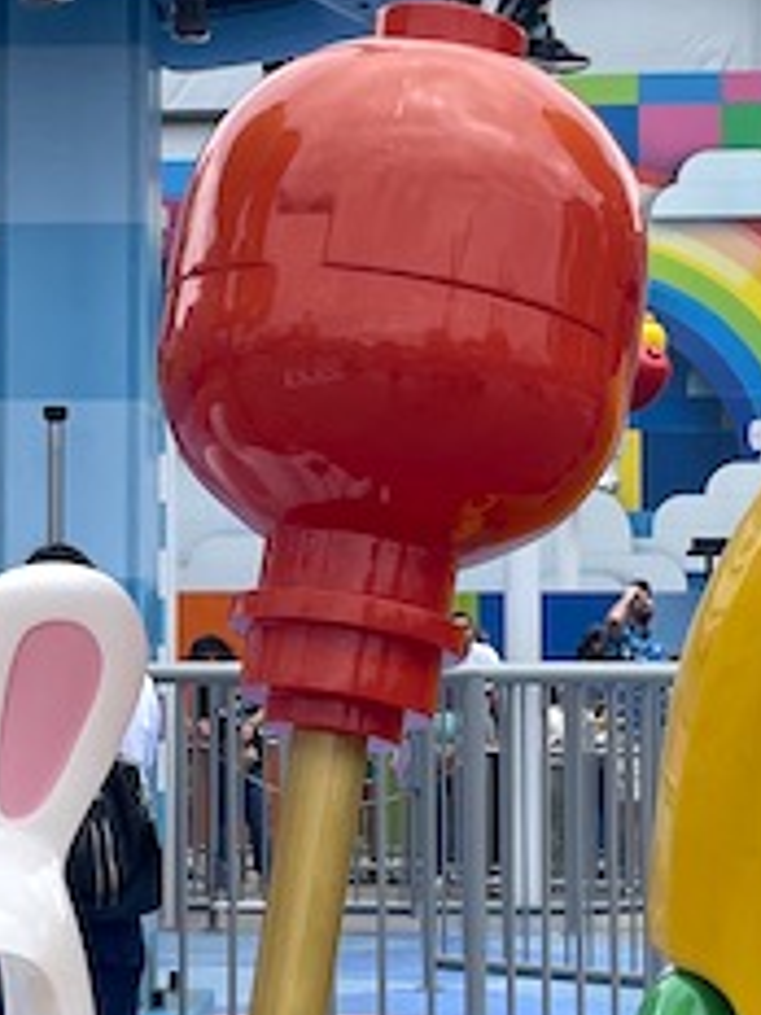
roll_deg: +0.1
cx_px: 157
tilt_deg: +2.7
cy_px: 525
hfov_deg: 12.8
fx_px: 3371
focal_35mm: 115
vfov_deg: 17.1
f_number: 1.6
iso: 32
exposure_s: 1/1770
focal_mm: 4.2
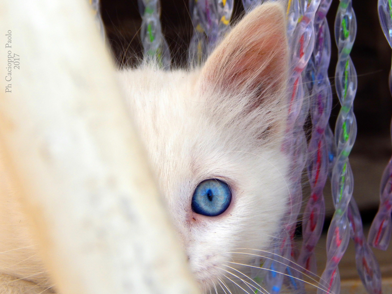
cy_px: 147
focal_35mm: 253
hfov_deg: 7.8
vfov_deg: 5.9
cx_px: 196
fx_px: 2865
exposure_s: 1/200
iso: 125
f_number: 5.6
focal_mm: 44.9
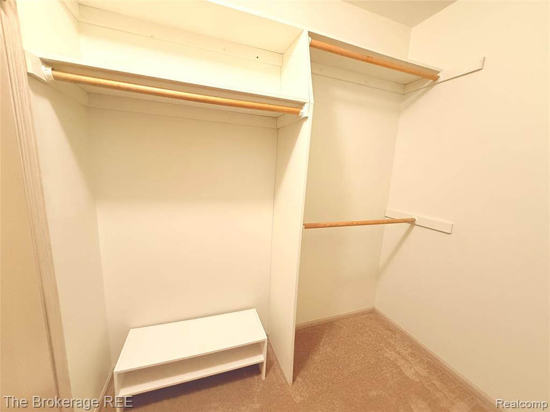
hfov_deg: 102.1
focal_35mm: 14
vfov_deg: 85.7
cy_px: 206
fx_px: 222
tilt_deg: -9.6
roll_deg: -3.0
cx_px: 275
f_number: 2.2
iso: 640
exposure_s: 1/60
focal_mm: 2.22
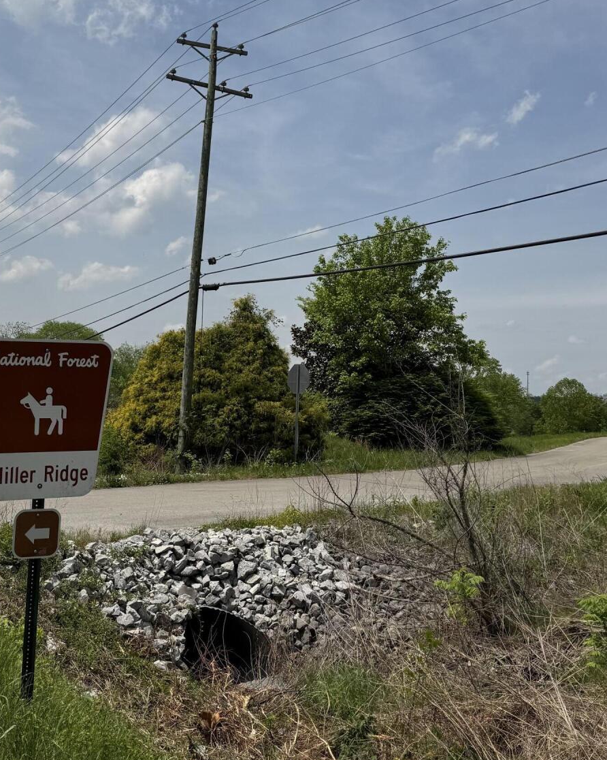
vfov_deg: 43.6
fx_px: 944
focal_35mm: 42
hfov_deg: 35.3
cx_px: 196
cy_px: 304
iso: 80
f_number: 1.78
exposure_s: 1/8130
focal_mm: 6.76
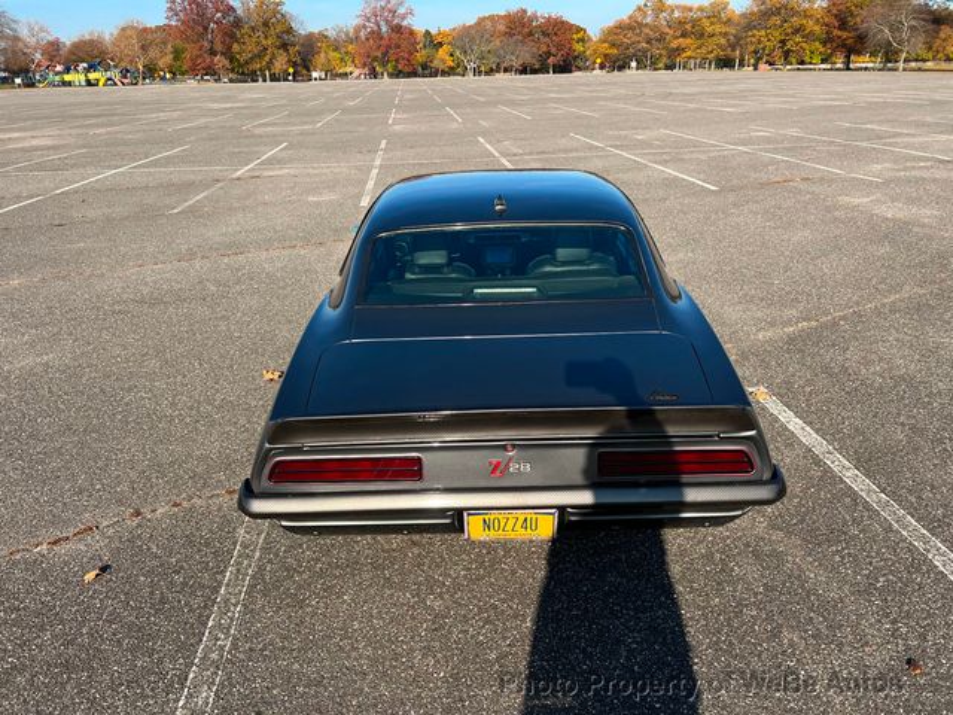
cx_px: 476
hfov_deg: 67.3
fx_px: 716
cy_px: 358
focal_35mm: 26
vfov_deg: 53.1
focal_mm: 5.7
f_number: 1.5
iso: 50
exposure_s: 1/2353
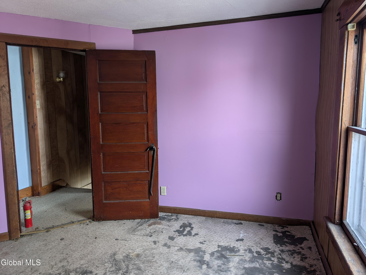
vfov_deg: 56.9
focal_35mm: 24
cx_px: 183
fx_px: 254
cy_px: 138
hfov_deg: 71.5
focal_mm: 6.9
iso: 19
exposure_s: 1/82.4
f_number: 1.68
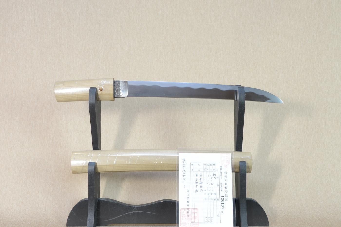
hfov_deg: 42.4
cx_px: 170
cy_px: 114
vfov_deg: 28.9
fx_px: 440
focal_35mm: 46
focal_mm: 31
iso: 400
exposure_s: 1/2
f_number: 11
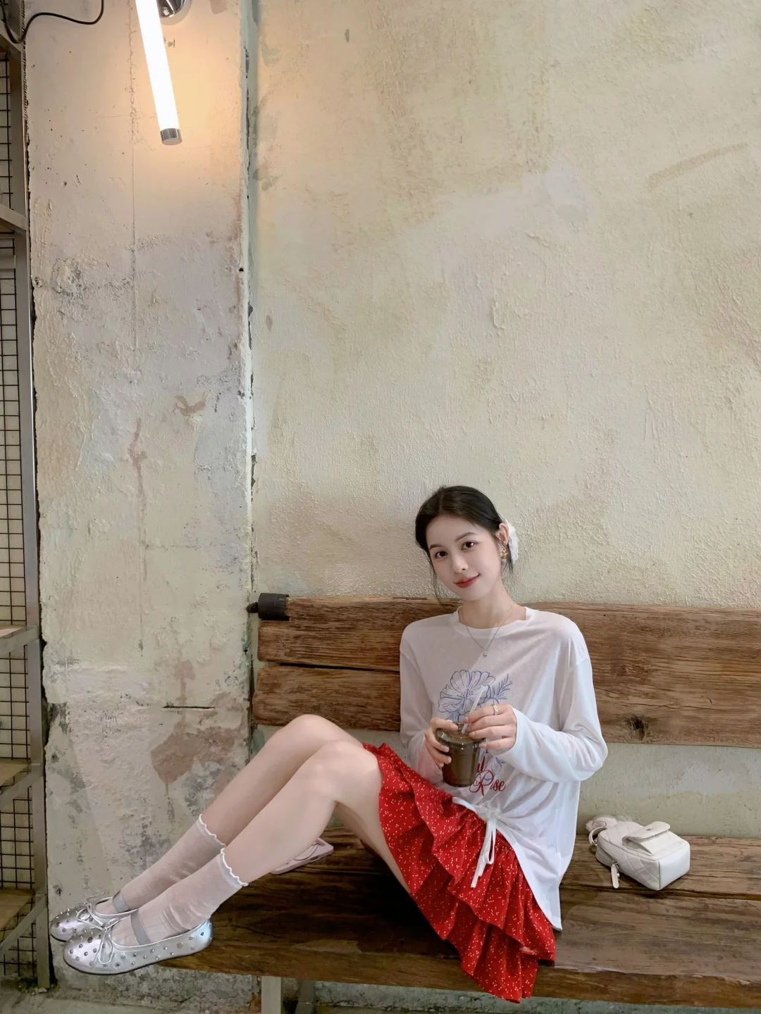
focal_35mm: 26
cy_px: 507
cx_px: 380
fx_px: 762
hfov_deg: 53.1
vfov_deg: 67.3
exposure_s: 1/50
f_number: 1.8
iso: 80
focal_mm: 4.25
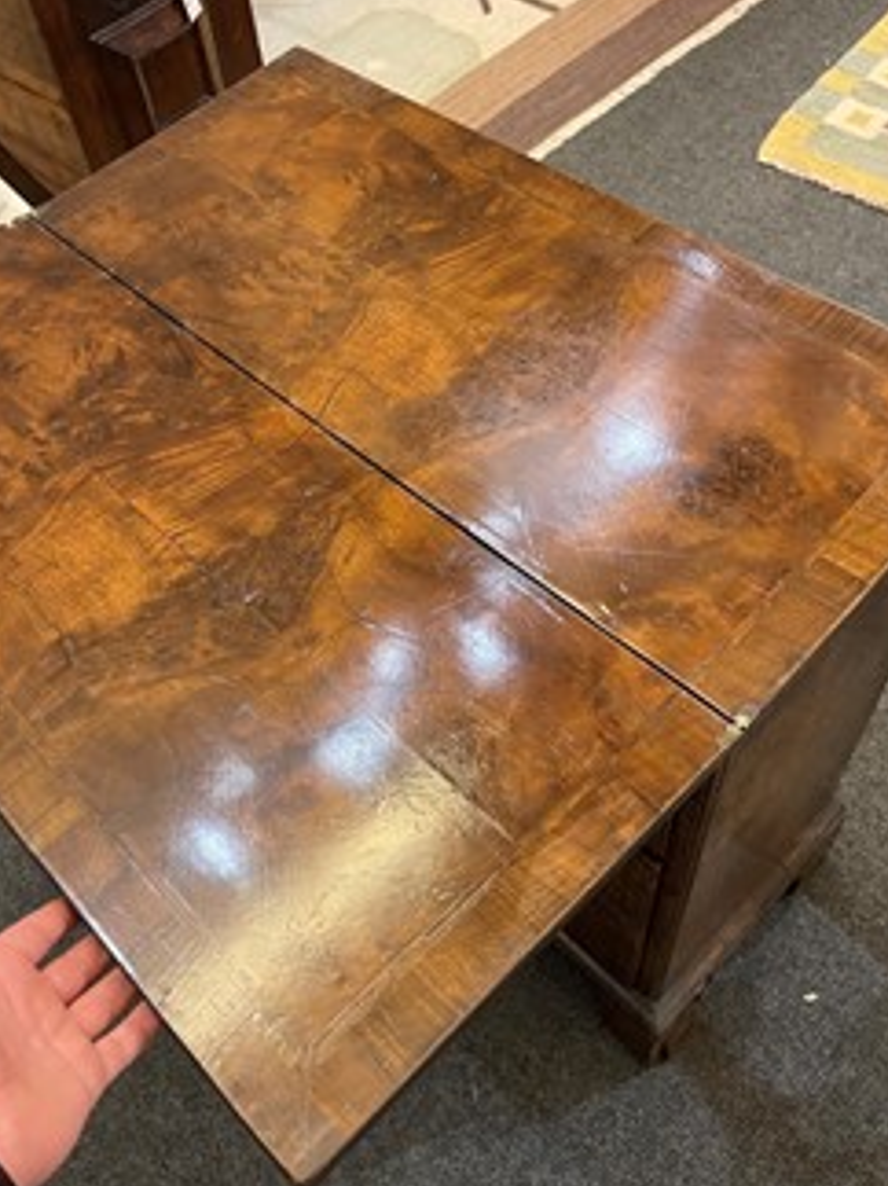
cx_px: 393
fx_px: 1061
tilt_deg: -52.8
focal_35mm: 31
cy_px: 543
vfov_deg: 58.3
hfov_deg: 45.3
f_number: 1.6
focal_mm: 5.1
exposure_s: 1/50
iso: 320
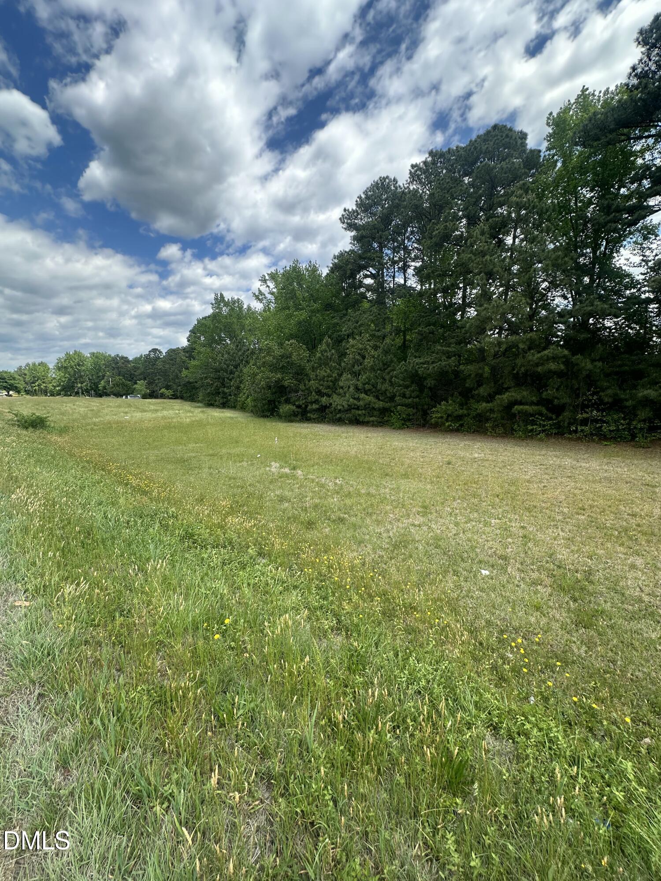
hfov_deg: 85.7
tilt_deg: -8.2
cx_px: 330
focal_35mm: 14
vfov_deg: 102.1
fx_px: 356
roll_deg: -0.5
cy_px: 440
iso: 40
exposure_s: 1/504
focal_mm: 2.22
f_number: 2.2
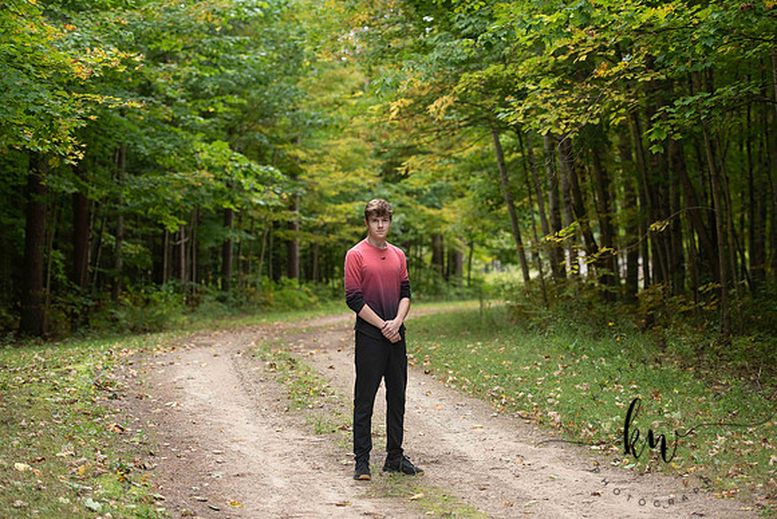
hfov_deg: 22.6
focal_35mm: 90
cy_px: 260
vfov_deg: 15.2
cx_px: 388
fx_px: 1943
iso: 500
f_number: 2.8
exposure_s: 1/320
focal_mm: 90
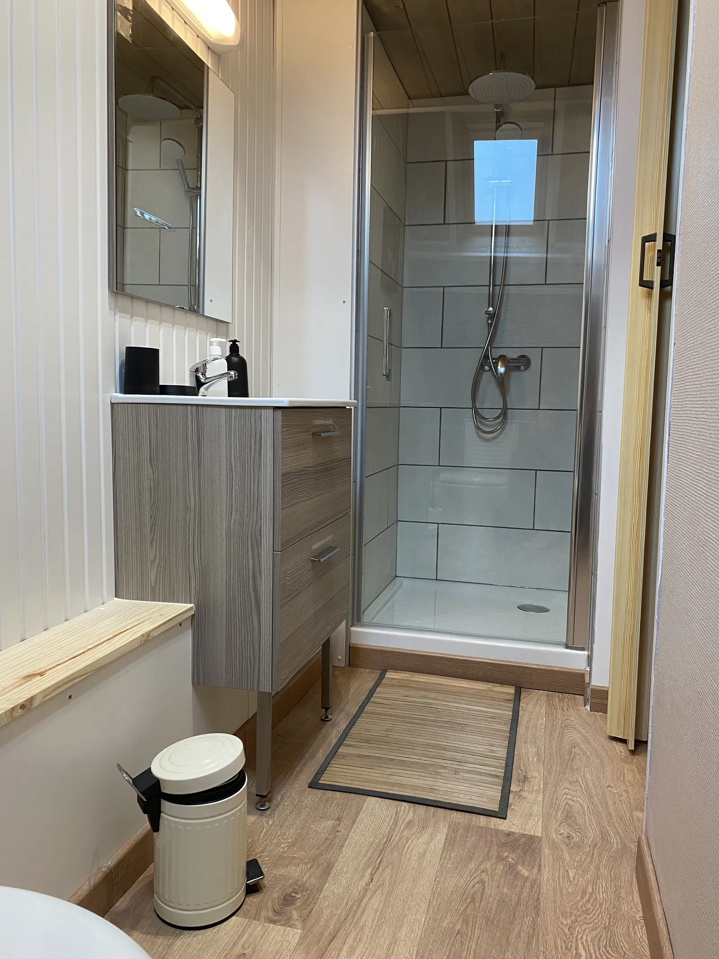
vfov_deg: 67.3
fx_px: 720
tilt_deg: -4.6
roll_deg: -1.3
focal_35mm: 26
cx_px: 360
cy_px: 480
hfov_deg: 53.1
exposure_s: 1/50
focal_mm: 4.25
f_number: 1.8
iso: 80
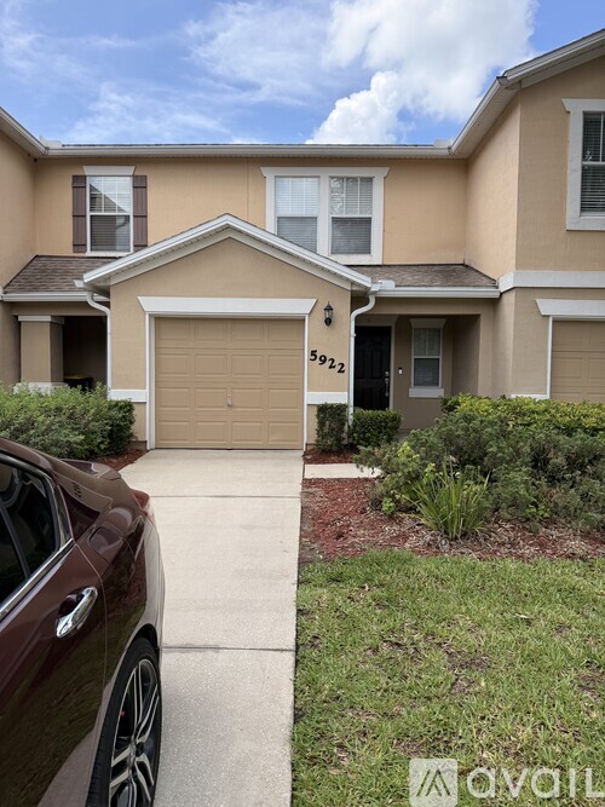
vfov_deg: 71.6
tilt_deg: -1.9
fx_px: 559
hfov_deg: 56.8
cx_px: 302
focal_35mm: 24
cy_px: 404
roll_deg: -0.9
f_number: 1.78
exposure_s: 1/3021
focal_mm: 6.76
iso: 100
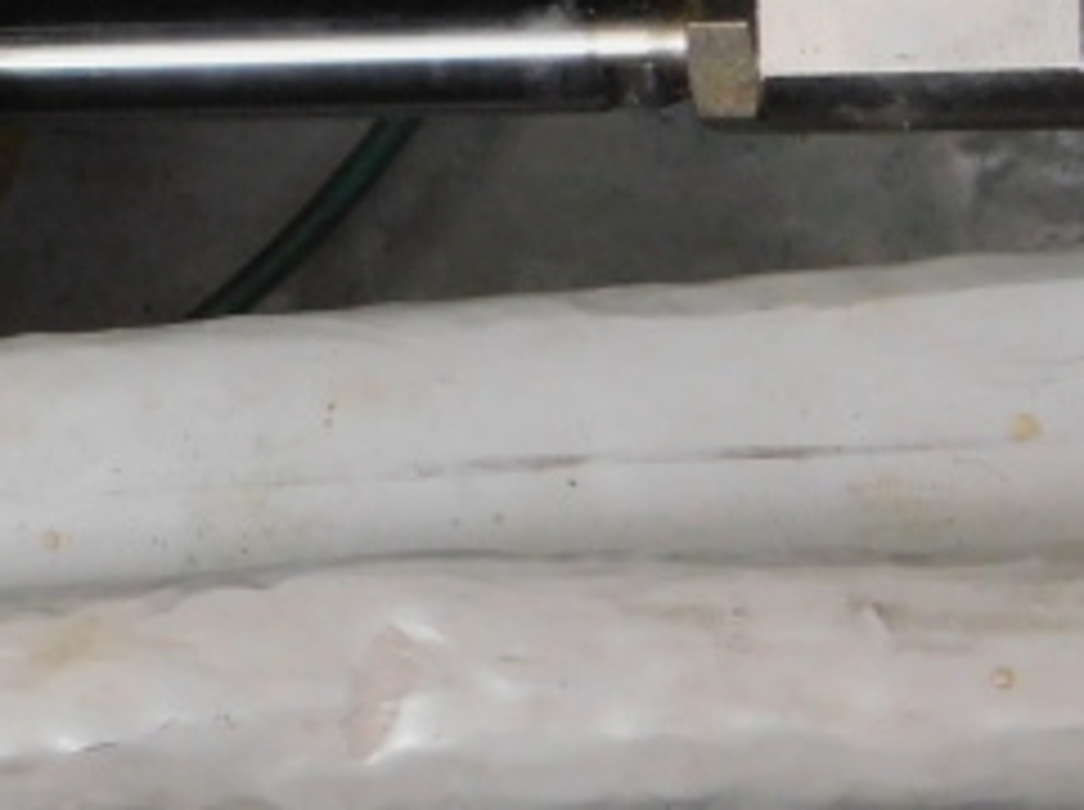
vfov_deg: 11.0
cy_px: -112
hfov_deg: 13.8
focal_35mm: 133
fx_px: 4159
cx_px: -634
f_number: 3.6
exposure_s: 1/15
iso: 400
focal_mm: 7.1
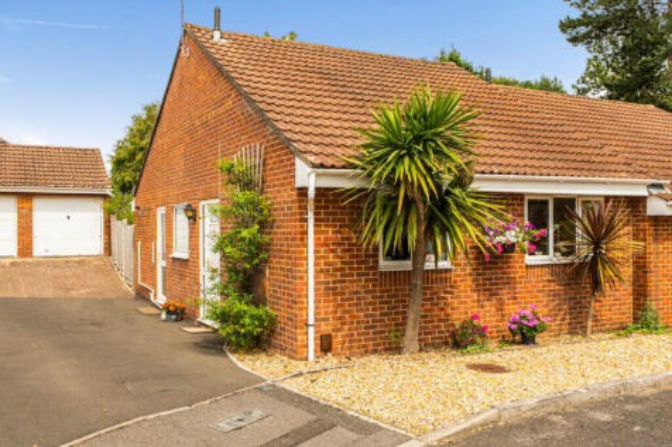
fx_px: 616
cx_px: 336
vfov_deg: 39.9
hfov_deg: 57.2
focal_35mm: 33
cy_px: 224
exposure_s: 1/640
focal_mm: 22
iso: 400
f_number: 8
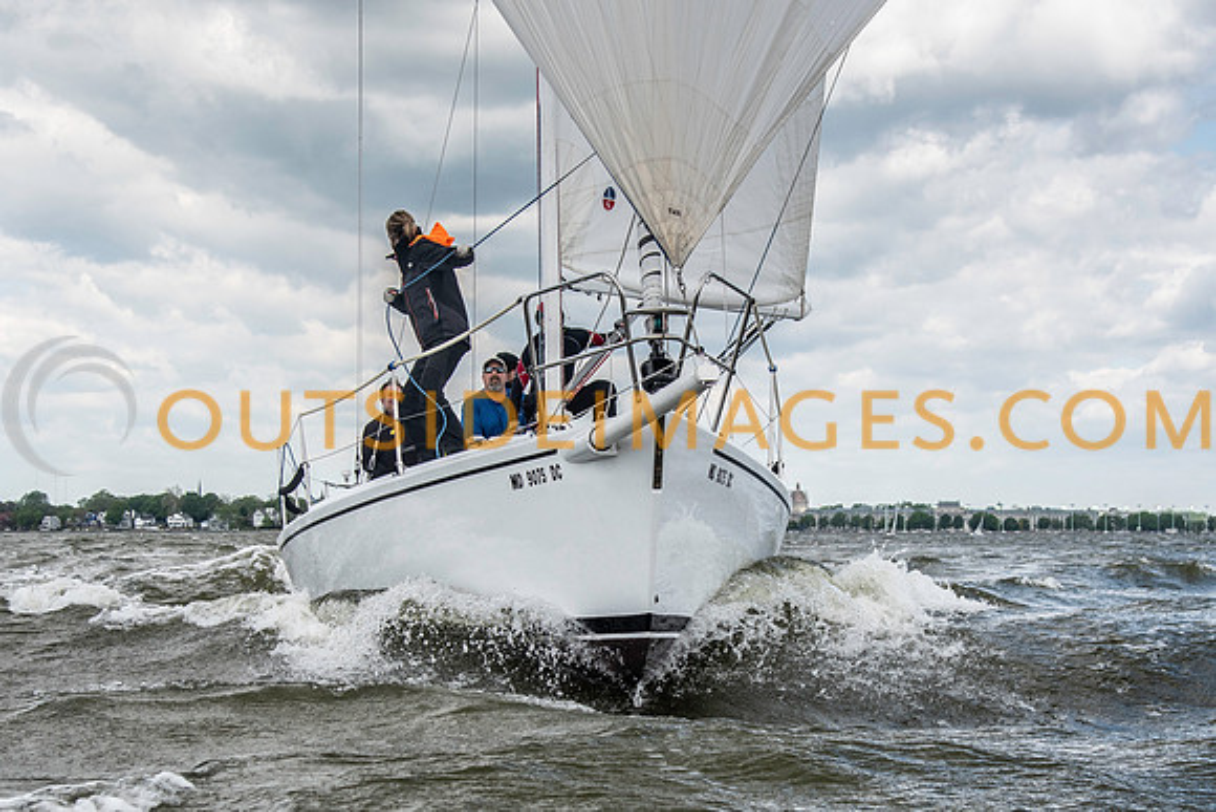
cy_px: 455
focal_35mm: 73
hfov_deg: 27.7
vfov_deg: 18.7
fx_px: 2466
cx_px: 644
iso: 400
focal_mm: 40
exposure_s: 1/1250
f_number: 5
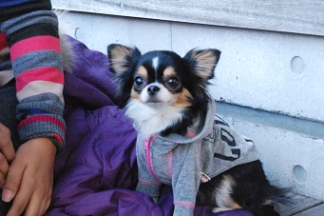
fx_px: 851
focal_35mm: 95
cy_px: 99
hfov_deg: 21.6
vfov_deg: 14.4
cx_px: 155
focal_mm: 55
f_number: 5.6
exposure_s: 1/250
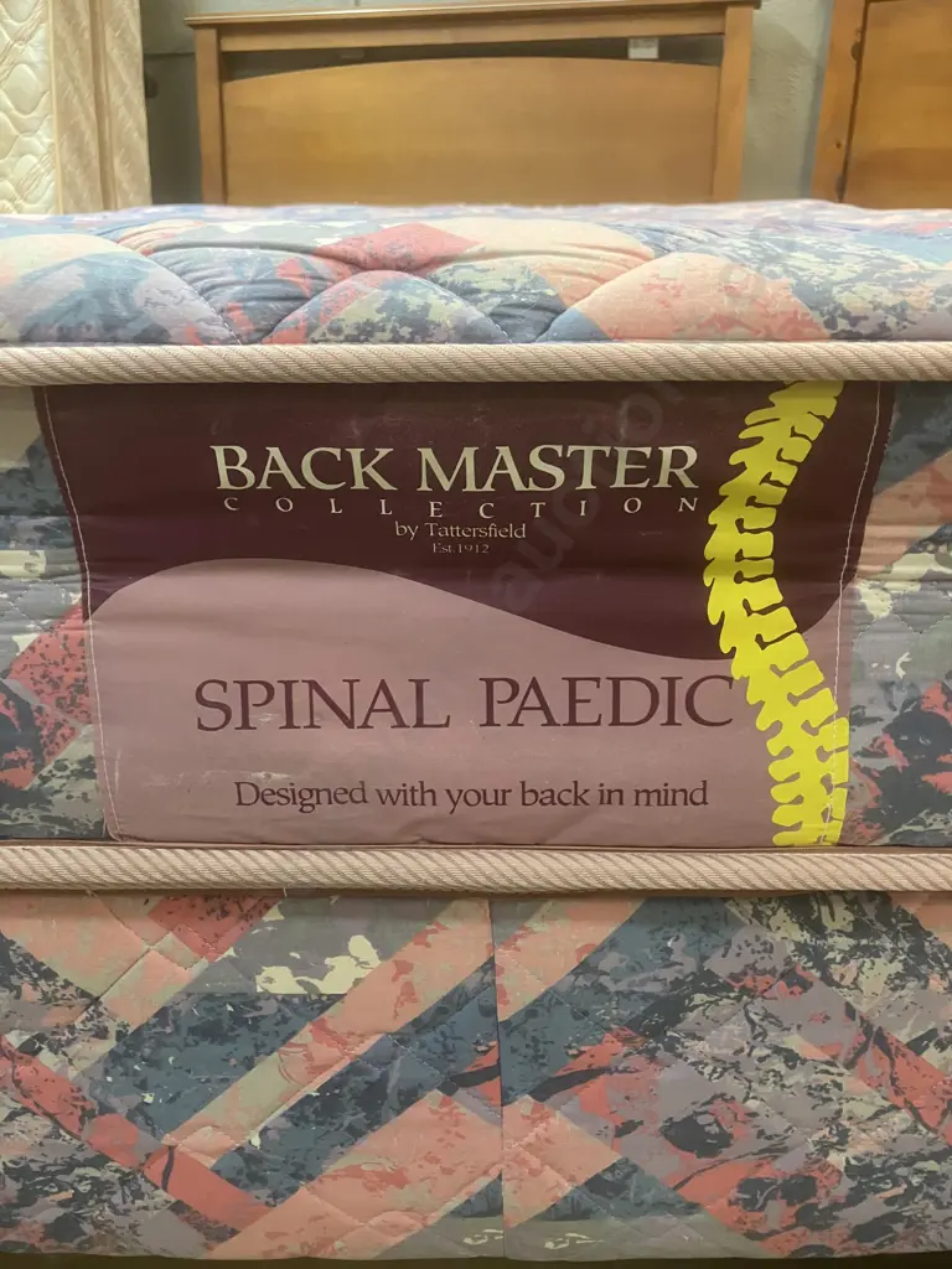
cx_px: 476
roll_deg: +0.2
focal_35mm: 28
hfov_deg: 49.7
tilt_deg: -20.2
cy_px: 634
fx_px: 1027
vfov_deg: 63.4
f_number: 1.8
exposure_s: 1/50
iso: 250
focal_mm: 3.99
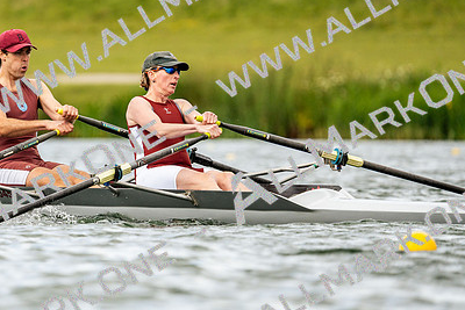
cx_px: 131
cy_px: 117
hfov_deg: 2.9
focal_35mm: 720
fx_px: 9303
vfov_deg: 1.9
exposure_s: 1/2000
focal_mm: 496
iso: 500
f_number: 6.3
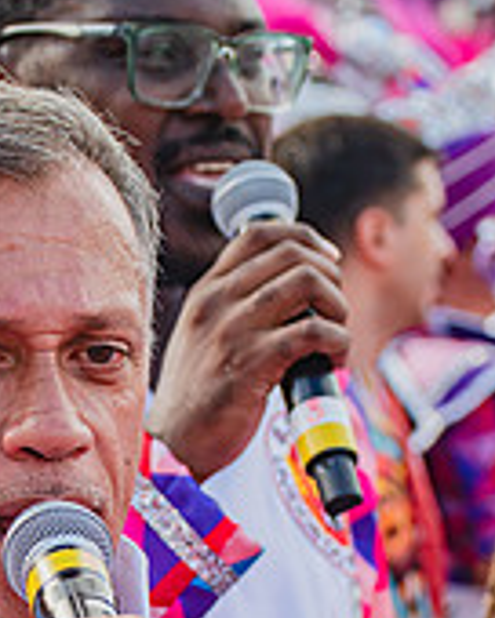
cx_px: -24
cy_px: 643
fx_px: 3186
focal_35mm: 174
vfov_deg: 11.0
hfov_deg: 8.8
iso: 400
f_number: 5.6
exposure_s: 1/1600
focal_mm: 70
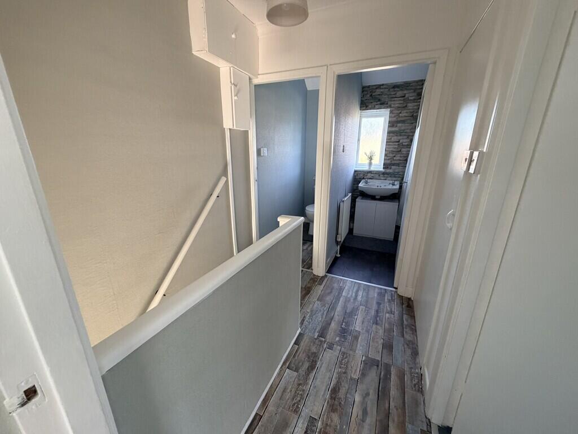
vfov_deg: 85.7
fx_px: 234
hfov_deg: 102.1
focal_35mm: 14
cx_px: 289
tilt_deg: -16.2
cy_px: 217
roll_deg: -0.5
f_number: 2.2
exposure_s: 1/90
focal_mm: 2.22
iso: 320
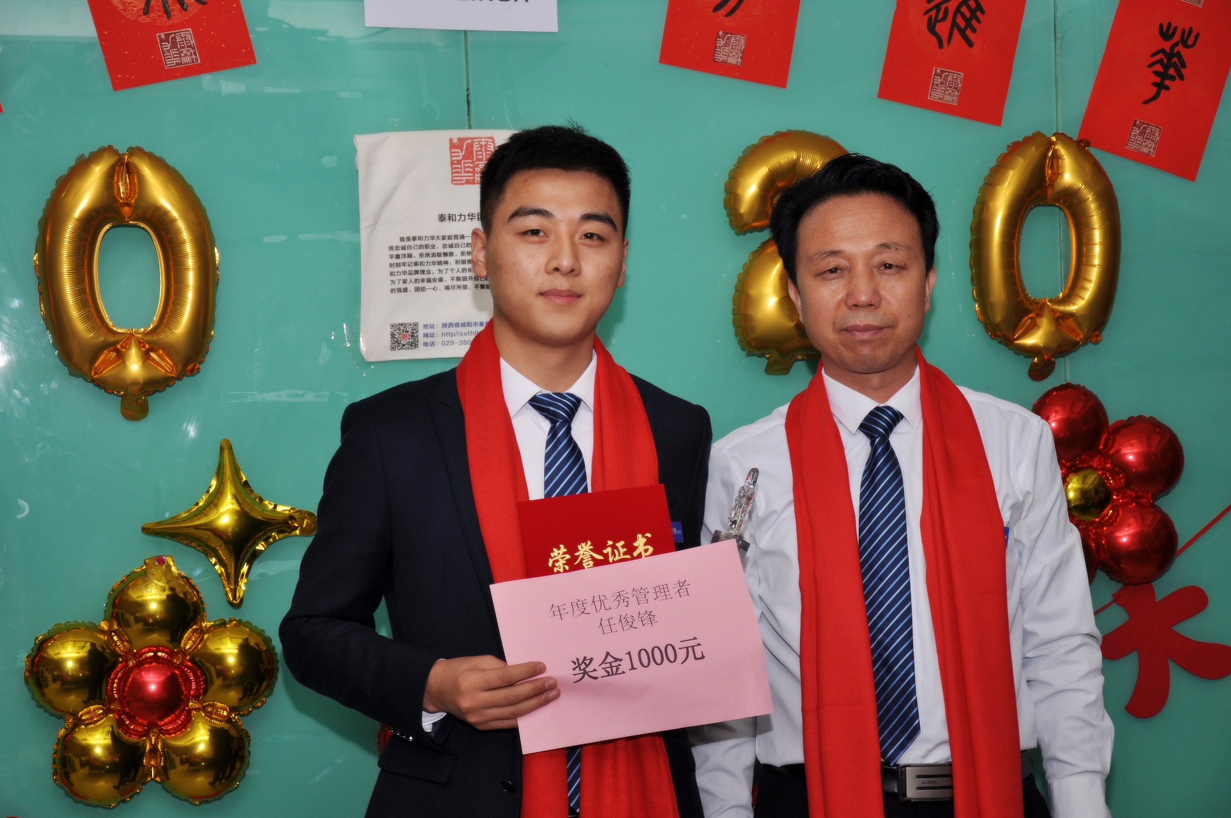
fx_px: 2459
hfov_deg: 28.1
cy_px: 409
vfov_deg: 18.9
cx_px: 616
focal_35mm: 72
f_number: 4.8
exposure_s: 1/160
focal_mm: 48
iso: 200
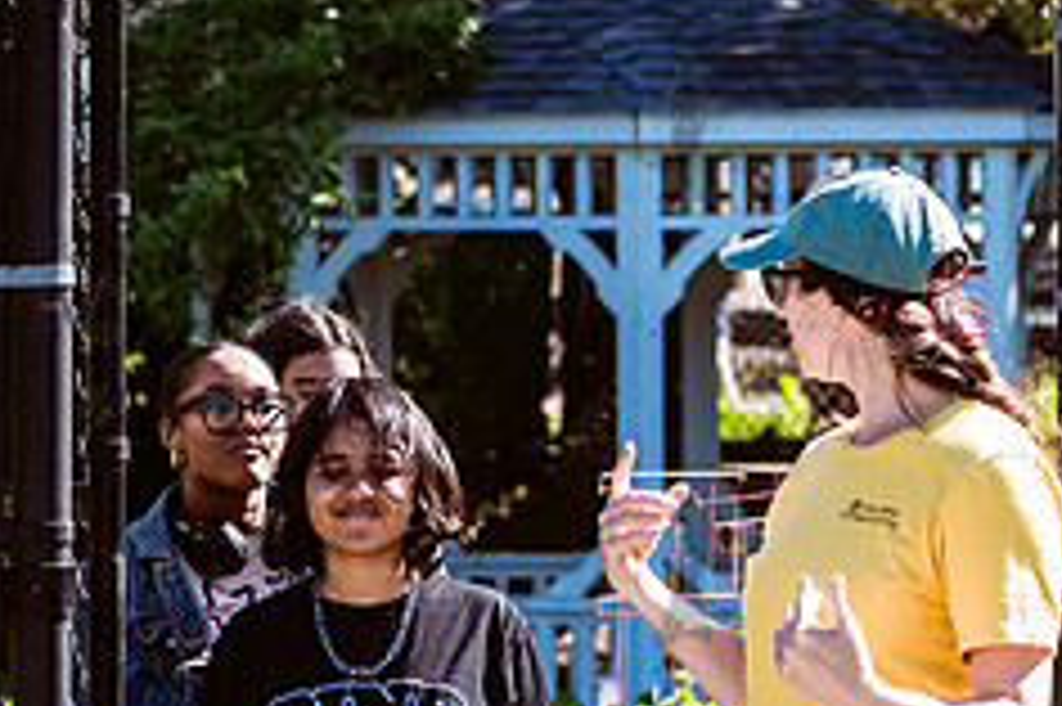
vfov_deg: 5.9
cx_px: 725
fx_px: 6810
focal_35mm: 231
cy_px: 484
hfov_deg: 8.9
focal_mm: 80
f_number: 4
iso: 200
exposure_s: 1/320
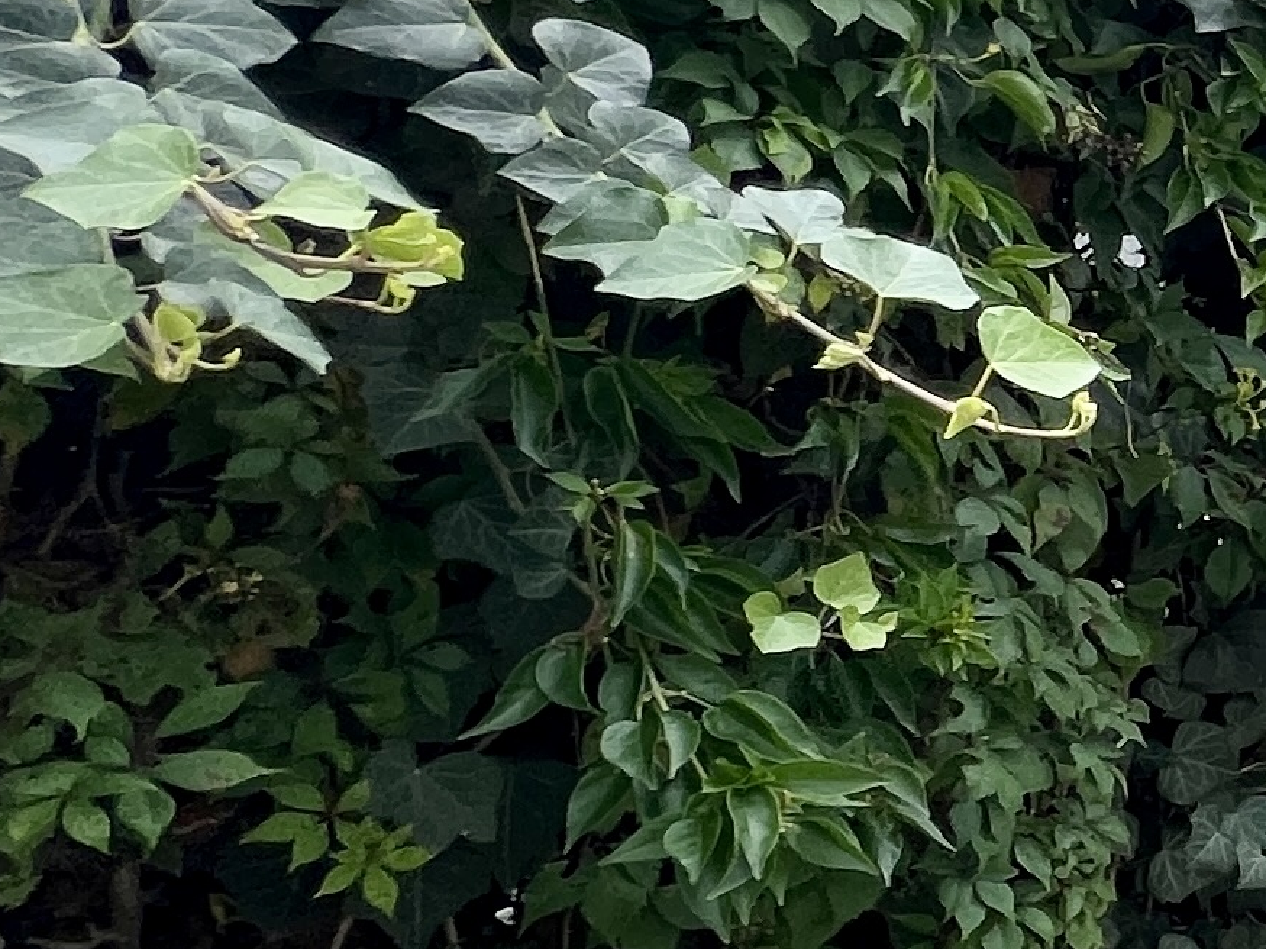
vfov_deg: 24.3
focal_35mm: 60
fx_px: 2194
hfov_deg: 16.5
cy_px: 349
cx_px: 2858
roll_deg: -0.2
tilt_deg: +1.4
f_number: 1.8
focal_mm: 1.57
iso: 32
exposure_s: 1/266
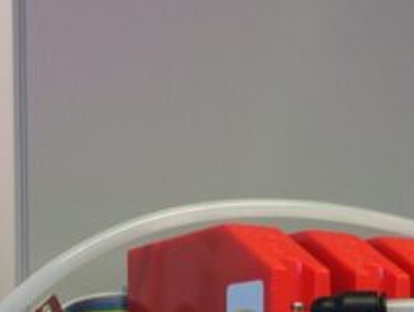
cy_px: 359
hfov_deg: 18.4
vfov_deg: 13.9
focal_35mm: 104
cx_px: 410
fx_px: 1245
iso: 50
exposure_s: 1/50
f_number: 2.2
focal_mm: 4.15
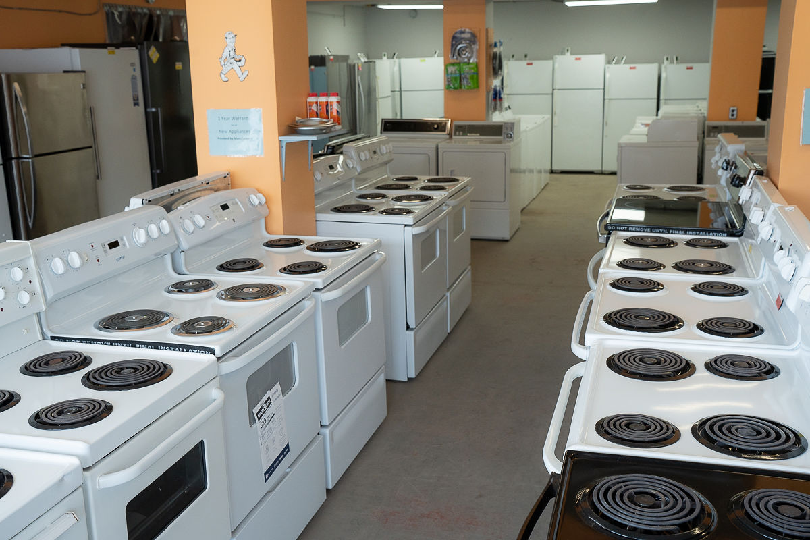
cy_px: 270
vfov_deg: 35.1
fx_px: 855
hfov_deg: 50.7
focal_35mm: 38
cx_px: 405
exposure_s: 1/250
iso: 500
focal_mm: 38
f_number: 6.3
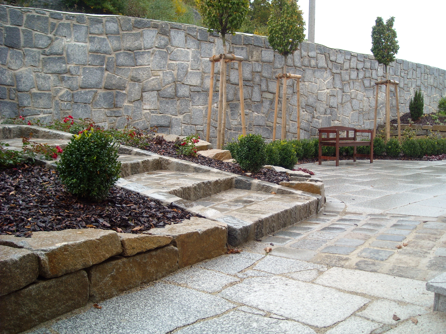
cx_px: 223
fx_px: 451
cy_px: 167
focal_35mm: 35
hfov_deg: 52.6
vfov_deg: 40.7
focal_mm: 5.7
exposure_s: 1/22
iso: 64
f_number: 2.8
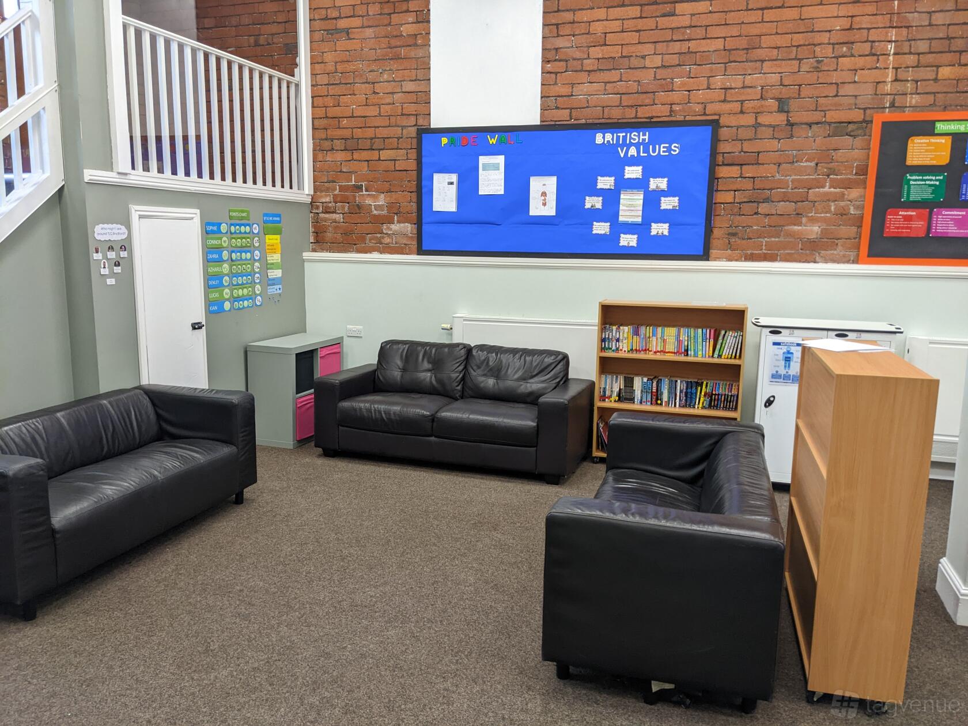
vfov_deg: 51.4
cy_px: 363
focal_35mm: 27
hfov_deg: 65.3
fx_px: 755
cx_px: 484
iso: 94
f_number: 1.73
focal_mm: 4.38
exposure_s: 1/49.9
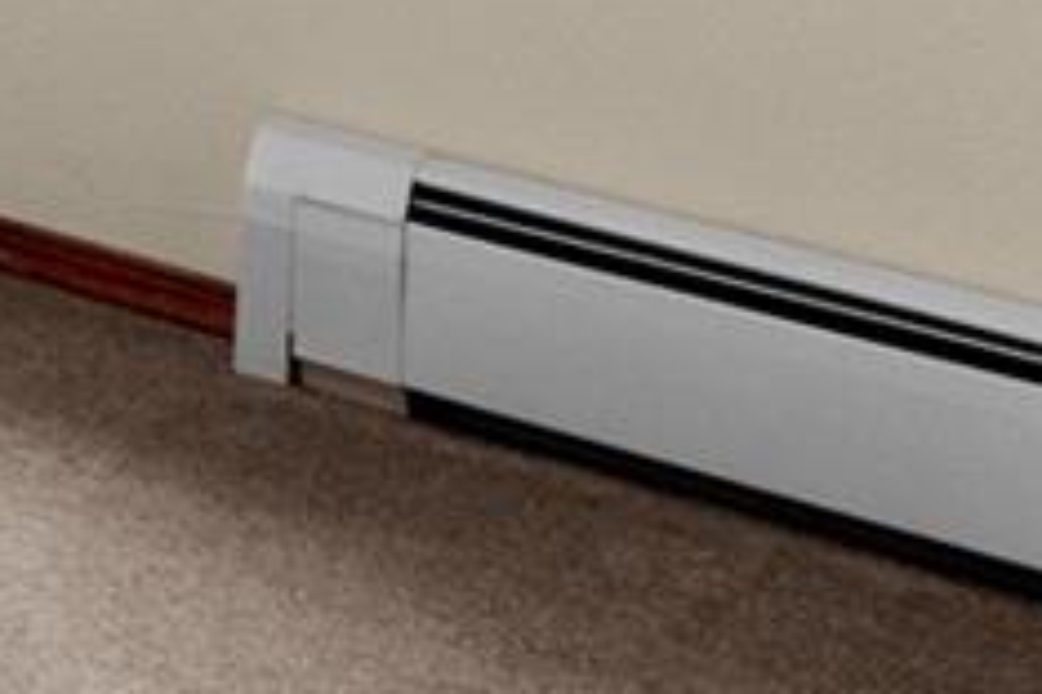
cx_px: -1536
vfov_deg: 9.7
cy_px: -1210
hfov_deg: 12.9
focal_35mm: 117
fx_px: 3373
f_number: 8
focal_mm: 11.2
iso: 400
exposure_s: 1/8
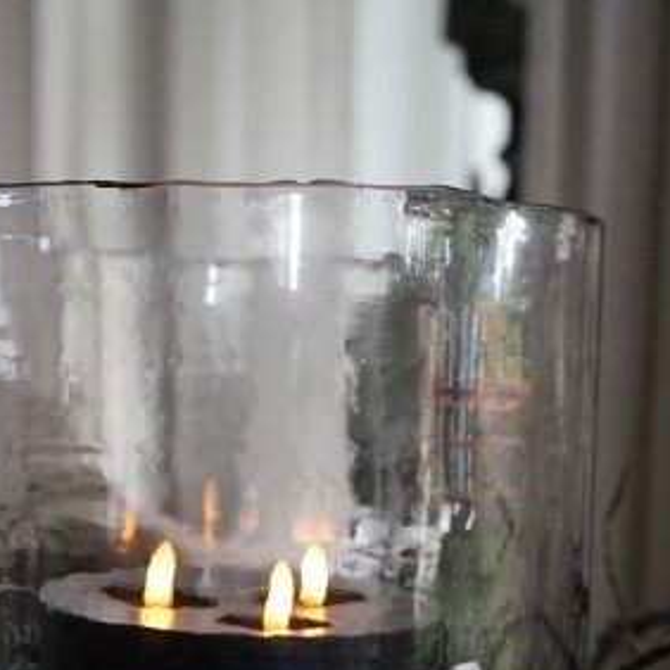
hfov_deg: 26.5
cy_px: 577
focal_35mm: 65
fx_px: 1423
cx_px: 297
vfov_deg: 25.8
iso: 4000
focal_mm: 36
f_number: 4
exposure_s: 1/160
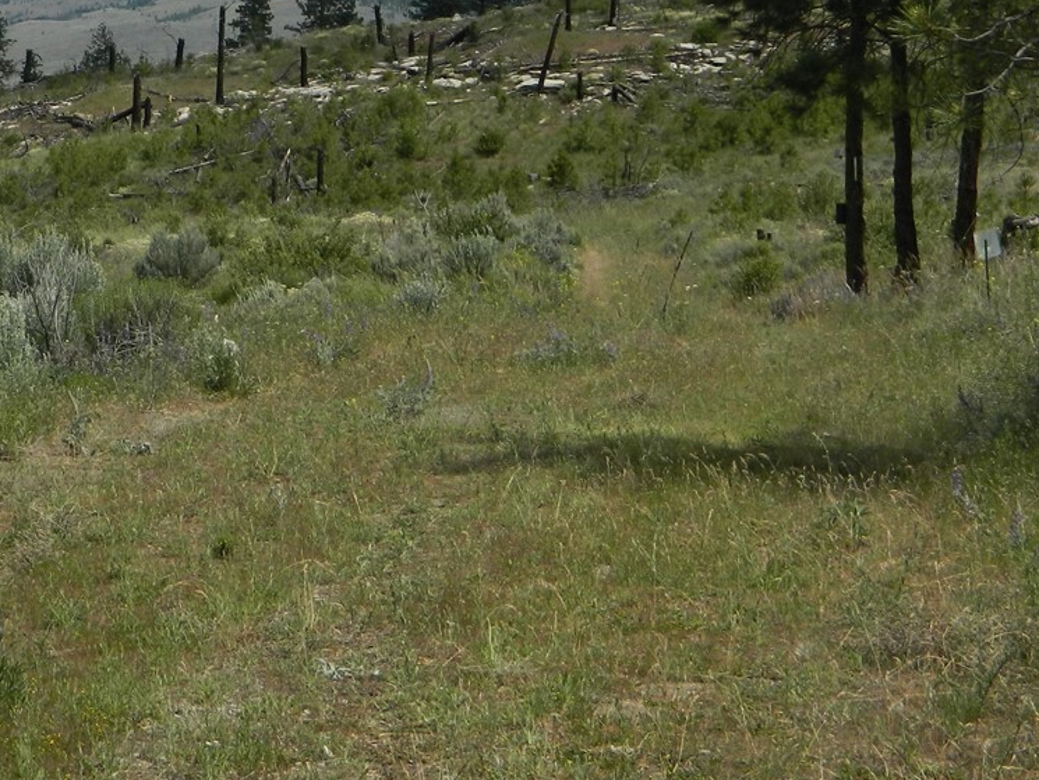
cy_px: 73
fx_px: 2642
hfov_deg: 21.6
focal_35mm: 88
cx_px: 64
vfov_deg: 16.6
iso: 80
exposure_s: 1/200
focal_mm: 7.3
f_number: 9.8
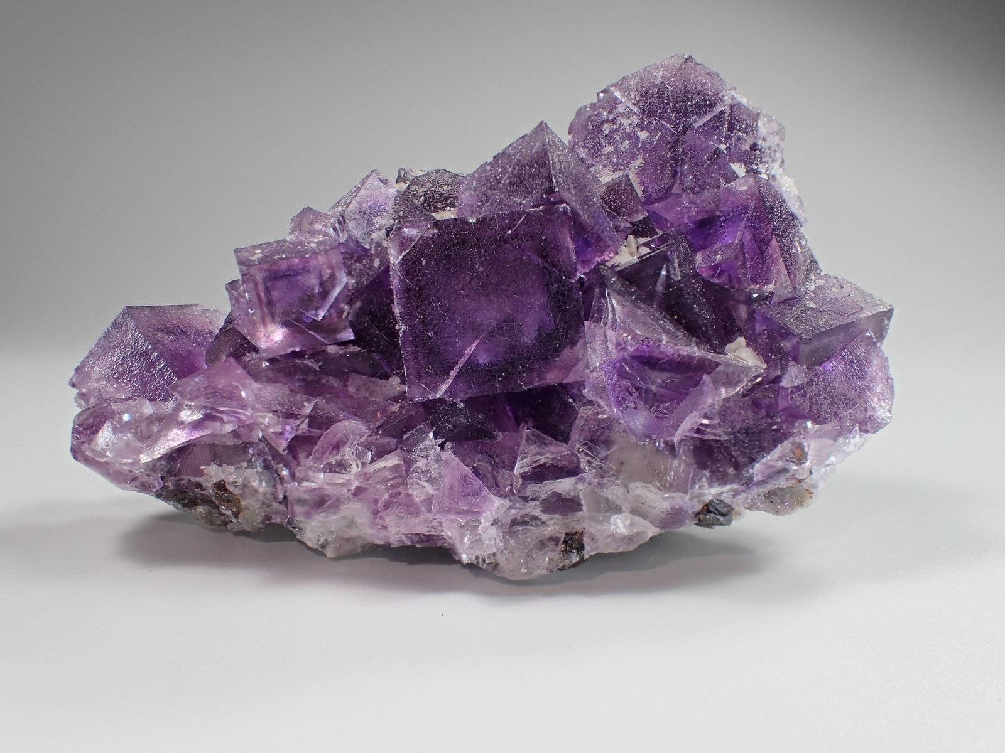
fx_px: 871
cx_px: 502
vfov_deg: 46.8
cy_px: 376
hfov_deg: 60.0
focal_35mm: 30
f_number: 3.2
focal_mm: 5.5
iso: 100
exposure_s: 1/125
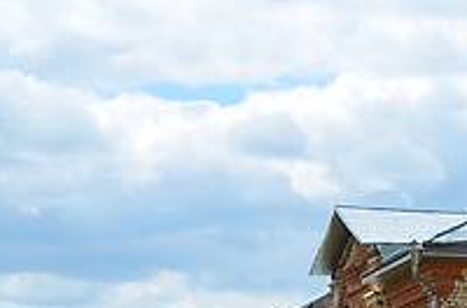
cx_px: 1111
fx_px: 2095
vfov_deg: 8.4
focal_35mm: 162
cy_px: 127
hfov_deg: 10.8
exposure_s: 1/250
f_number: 8
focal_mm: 18
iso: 100
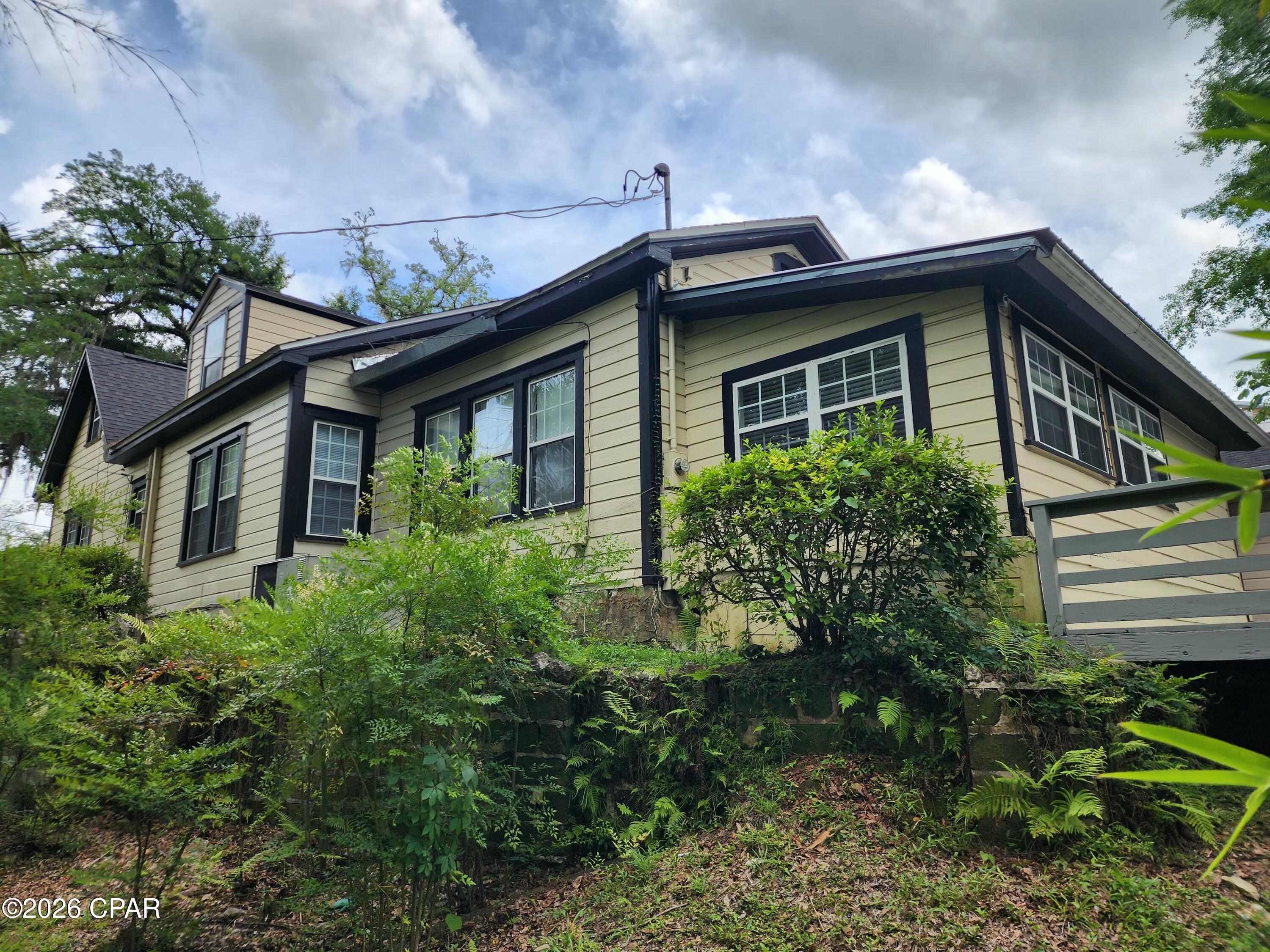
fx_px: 844
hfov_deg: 73.9
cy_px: 476
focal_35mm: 23
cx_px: 635
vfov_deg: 58.9
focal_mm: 6.4
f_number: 1.8
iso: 12
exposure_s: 1/447
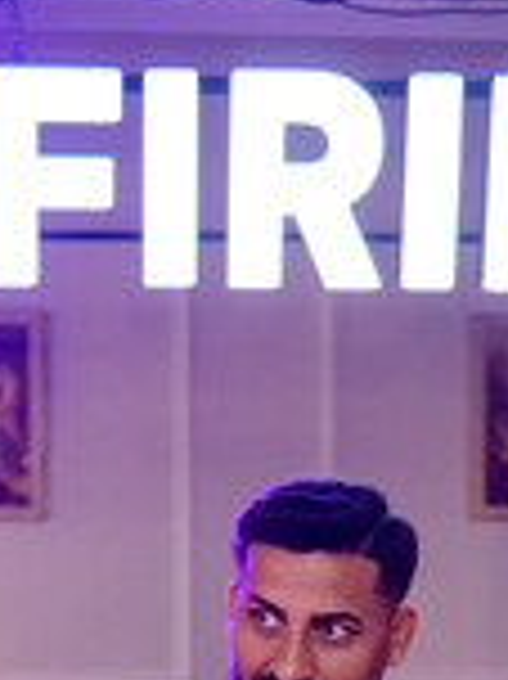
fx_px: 2802
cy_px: 898
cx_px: 337
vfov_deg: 13.3
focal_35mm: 143
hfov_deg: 10.4
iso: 800
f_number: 1.4
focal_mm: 23
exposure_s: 1/200
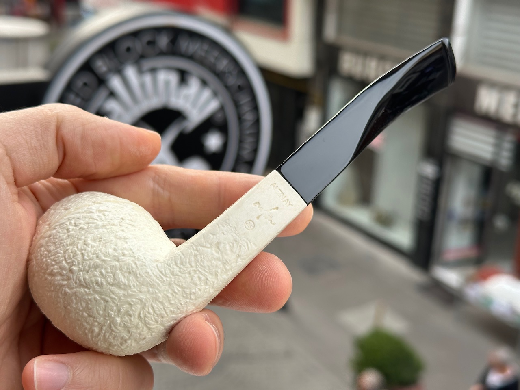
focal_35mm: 48
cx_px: 260
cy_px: 195
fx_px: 721
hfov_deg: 39.7
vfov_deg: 30.3
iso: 64
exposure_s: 1/699
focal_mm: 6.86
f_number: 1.78
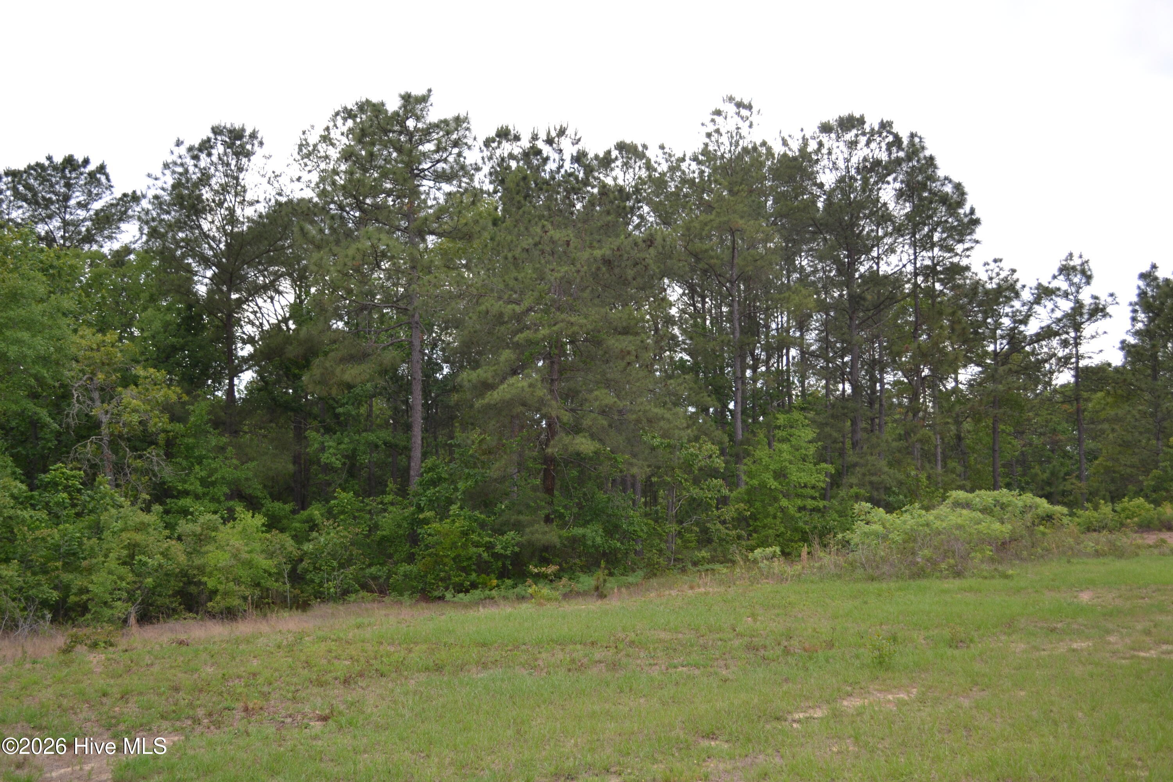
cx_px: 586
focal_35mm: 36
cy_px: 391
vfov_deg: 36.9
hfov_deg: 53.1
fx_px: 1173
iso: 100
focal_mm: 24
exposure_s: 1/200
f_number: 4.5
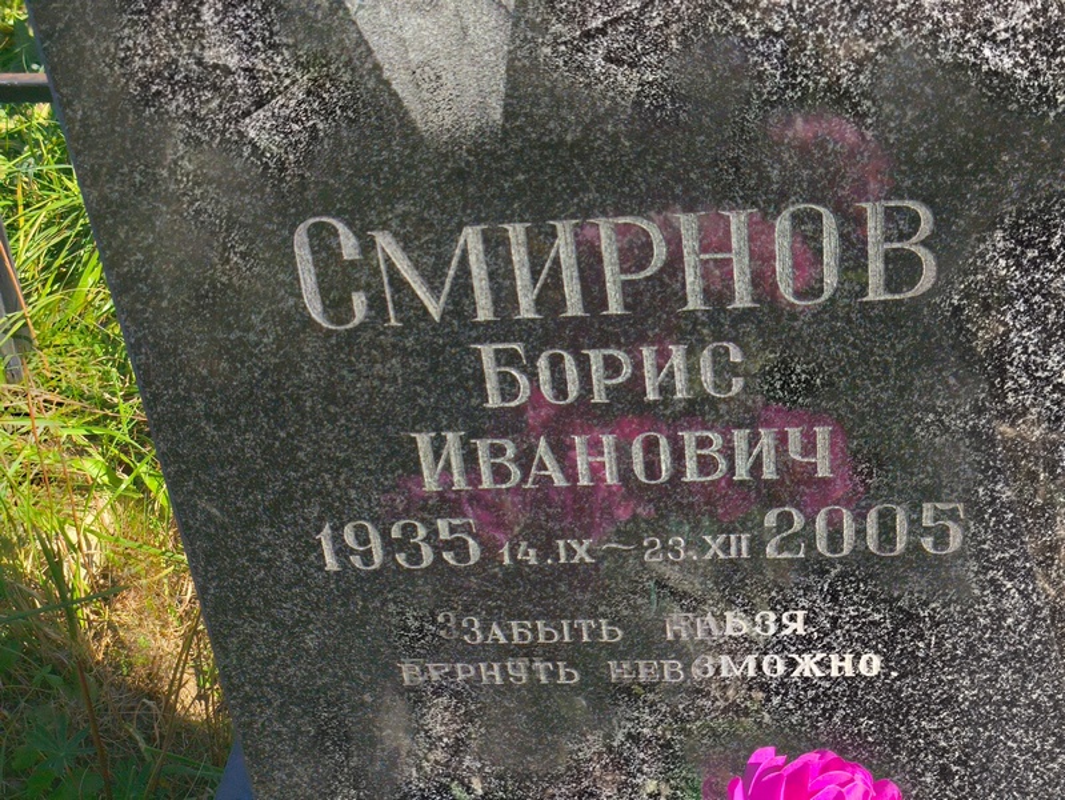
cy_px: 400
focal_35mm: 50
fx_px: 1539
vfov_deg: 29.1
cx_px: 532
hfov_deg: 38.2
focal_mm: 4.71
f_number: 1.7
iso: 50
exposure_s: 1/248
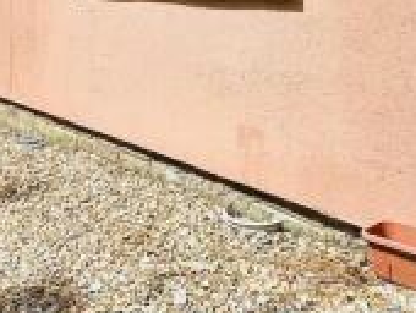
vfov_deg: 28.0
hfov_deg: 38.4
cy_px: -18
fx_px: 578
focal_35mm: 48
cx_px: 97
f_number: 2.2
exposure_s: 1/2817
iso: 50
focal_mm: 2.22
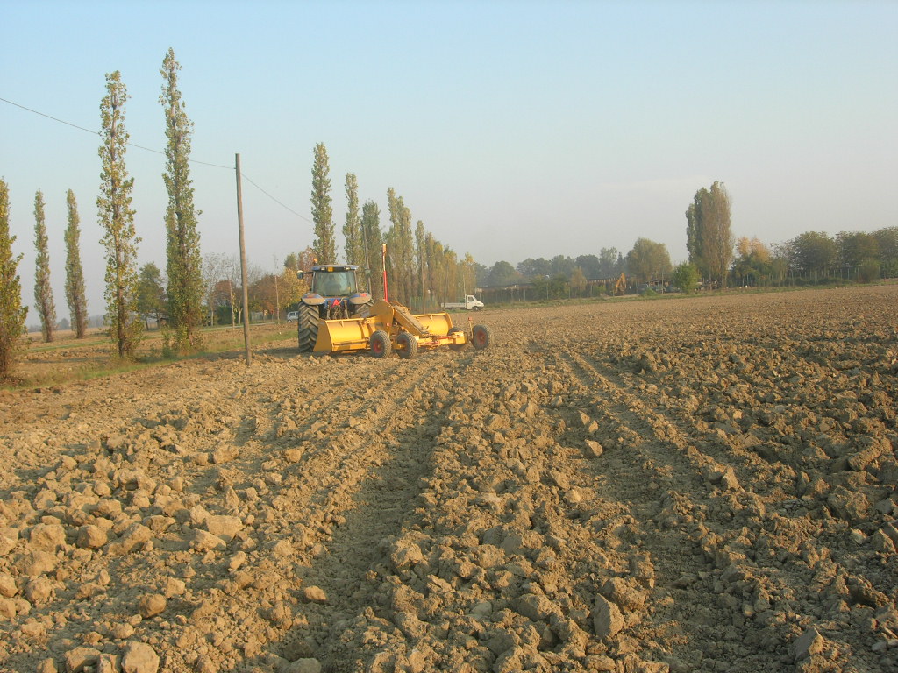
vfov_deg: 37.7
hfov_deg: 49.0
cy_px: 336
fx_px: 986
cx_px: 449
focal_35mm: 38
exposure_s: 1/197
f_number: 4.8
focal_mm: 7.8
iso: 64
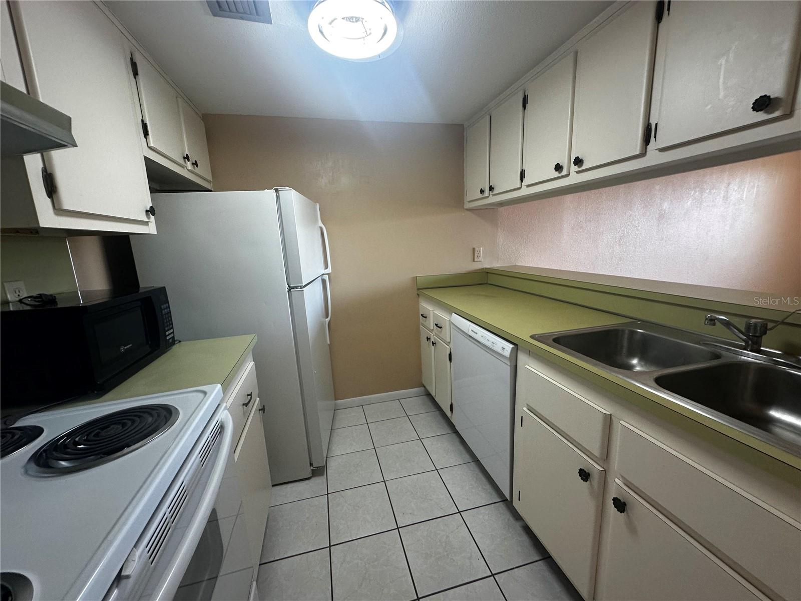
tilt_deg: -10.2
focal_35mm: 14
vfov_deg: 85.7
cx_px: 400
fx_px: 324
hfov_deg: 102.1
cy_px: 300
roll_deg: +2.4
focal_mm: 2.22
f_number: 2.2
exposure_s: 1/120
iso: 160
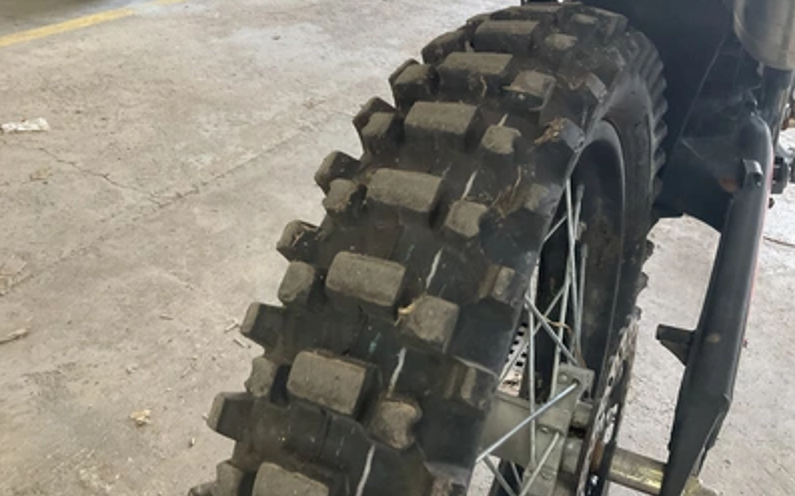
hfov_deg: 61.2
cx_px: 399
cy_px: 238
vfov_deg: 40.6
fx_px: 672
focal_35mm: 31
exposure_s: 1/60
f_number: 1.8
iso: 200
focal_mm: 3
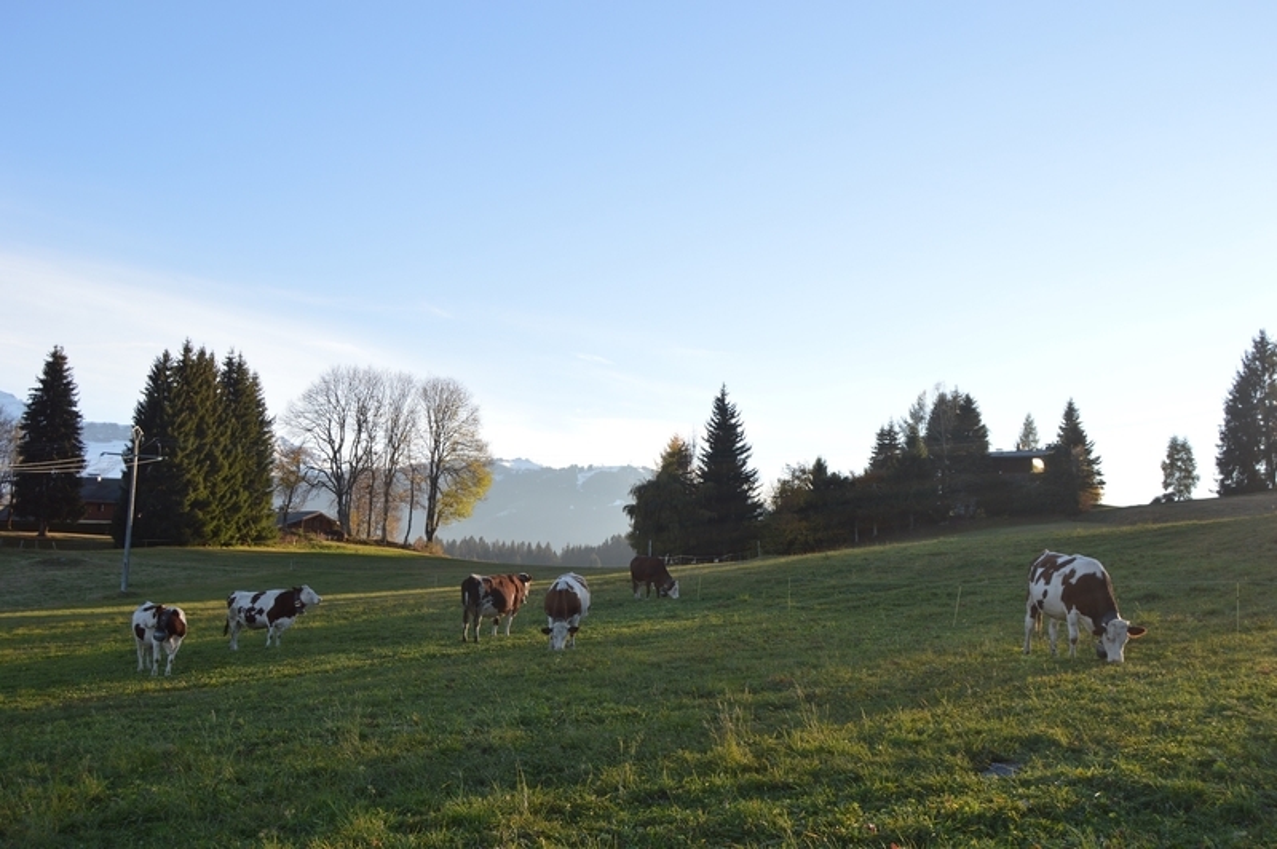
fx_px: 1276
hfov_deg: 53.2
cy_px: 424
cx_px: 638
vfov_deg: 36.8
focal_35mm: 36
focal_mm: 24
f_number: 6.3
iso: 100
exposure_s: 1/160
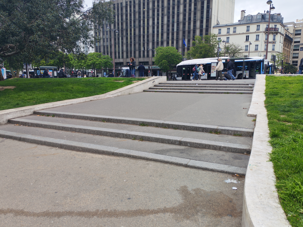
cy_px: 114
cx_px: 152
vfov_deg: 51.4
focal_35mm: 27
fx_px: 236
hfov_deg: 65.3
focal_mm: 6.12
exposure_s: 1/300
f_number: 1.9
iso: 50
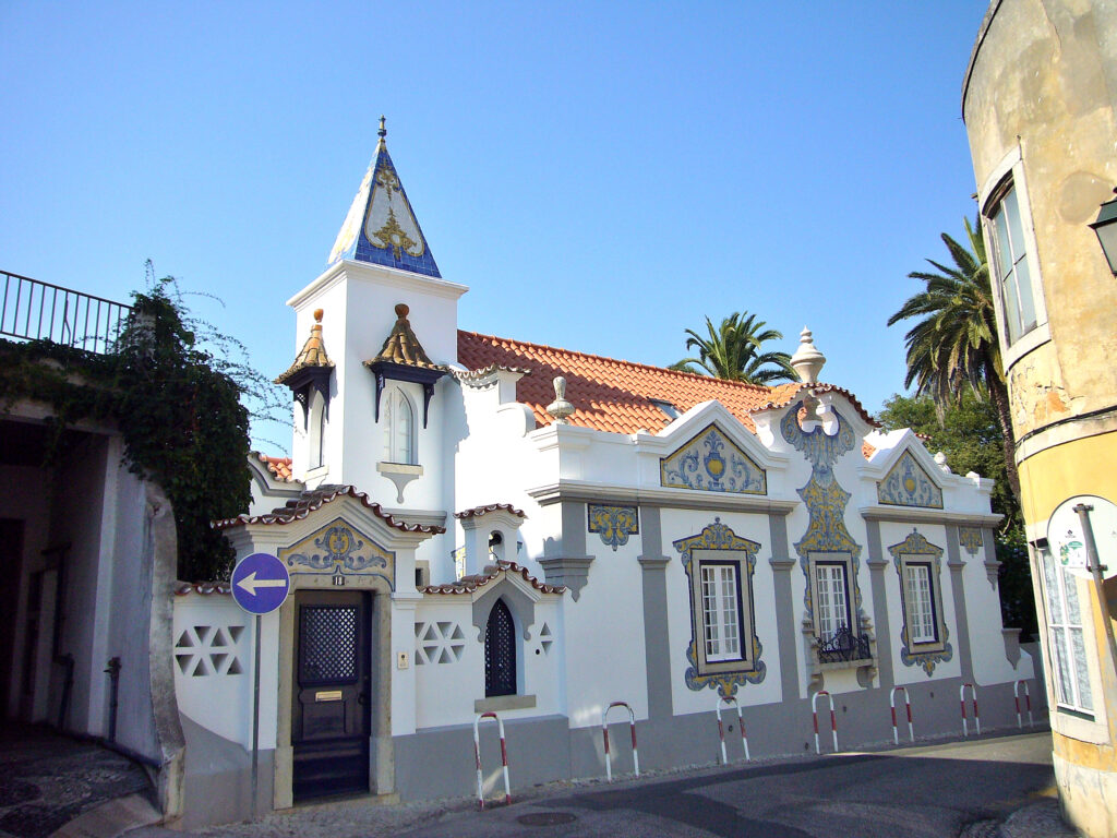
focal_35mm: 28
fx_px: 904
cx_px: 558
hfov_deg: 63.4
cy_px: 419
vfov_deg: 49.7
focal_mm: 4.6
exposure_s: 1/500
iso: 80
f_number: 5.6
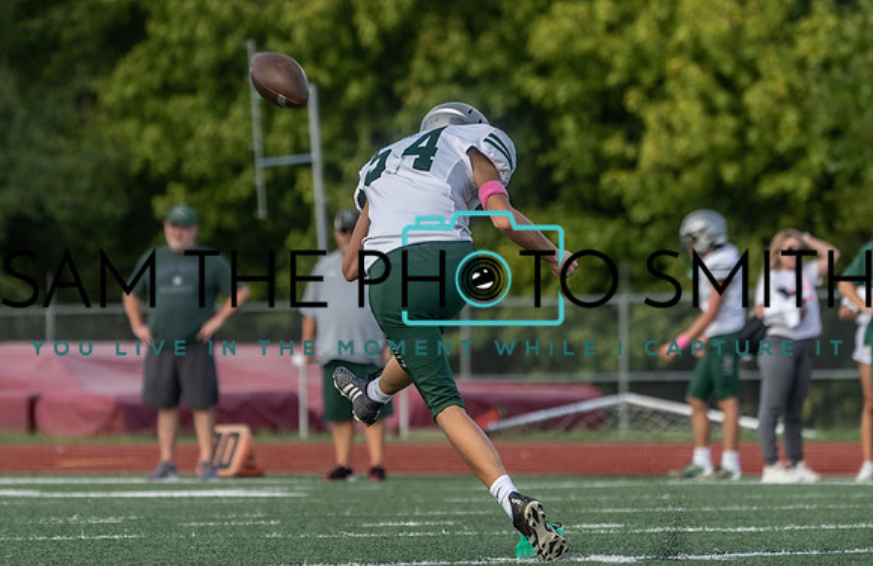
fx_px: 11121
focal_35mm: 463
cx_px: 436
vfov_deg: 2.9
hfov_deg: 4.5
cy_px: 232
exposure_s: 1/1250
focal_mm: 399
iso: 1250
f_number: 8
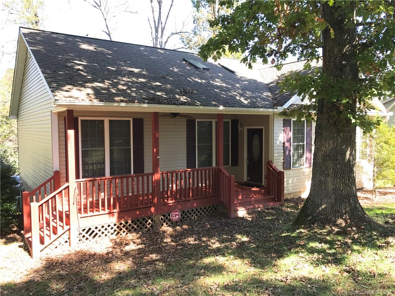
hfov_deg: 63.4
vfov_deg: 49.7
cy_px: 148
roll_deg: +0.5
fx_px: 320
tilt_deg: -4.2
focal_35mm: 28
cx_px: 198
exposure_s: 1/287
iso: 20
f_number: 1.8
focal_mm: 3.99
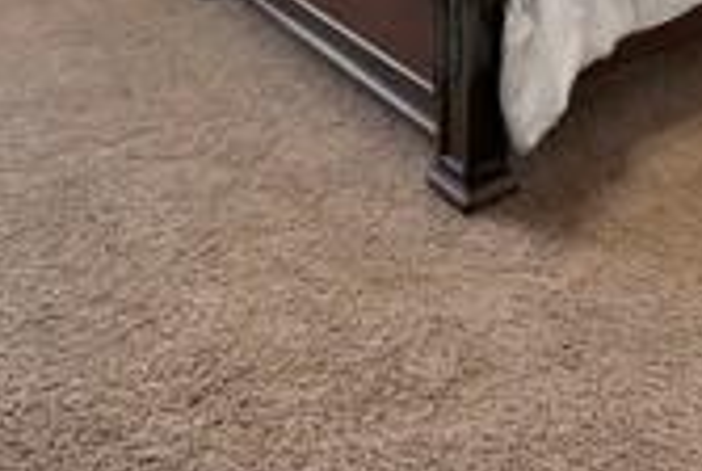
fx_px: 840
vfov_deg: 21.7
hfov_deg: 44.9
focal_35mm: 43
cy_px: -349
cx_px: 446
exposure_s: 1/10
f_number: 9
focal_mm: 12
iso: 640
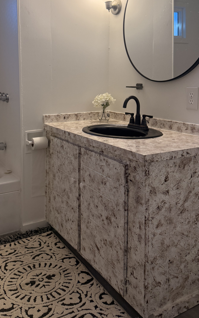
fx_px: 295
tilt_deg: -5.7
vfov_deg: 55.7
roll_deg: +0.2
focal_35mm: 34
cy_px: 109
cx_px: 83
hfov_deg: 37.2
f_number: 1.78
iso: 160
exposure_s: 1/240
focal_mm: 6.76
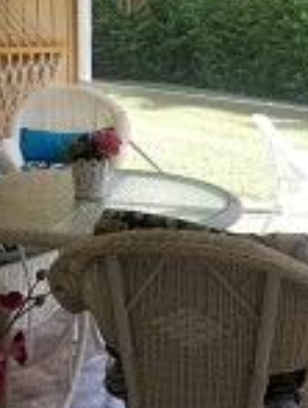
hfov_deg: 22.3
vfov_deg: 29.2
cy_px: 258
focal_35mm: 66
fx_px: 780
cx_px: 107
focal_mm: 4.25
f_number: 1.7
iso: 50
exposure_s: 1/191
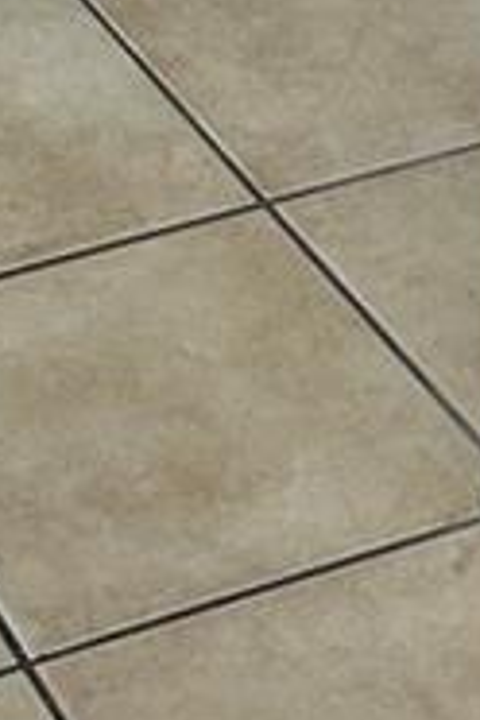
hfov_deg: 7.8
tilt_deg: -13.5
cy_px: -1150
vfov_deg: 10.0
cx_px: -143
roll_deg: +0.8
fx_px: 3480
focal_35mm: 174
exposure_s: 1/120
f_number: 1.5
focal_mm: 5.7
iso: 100
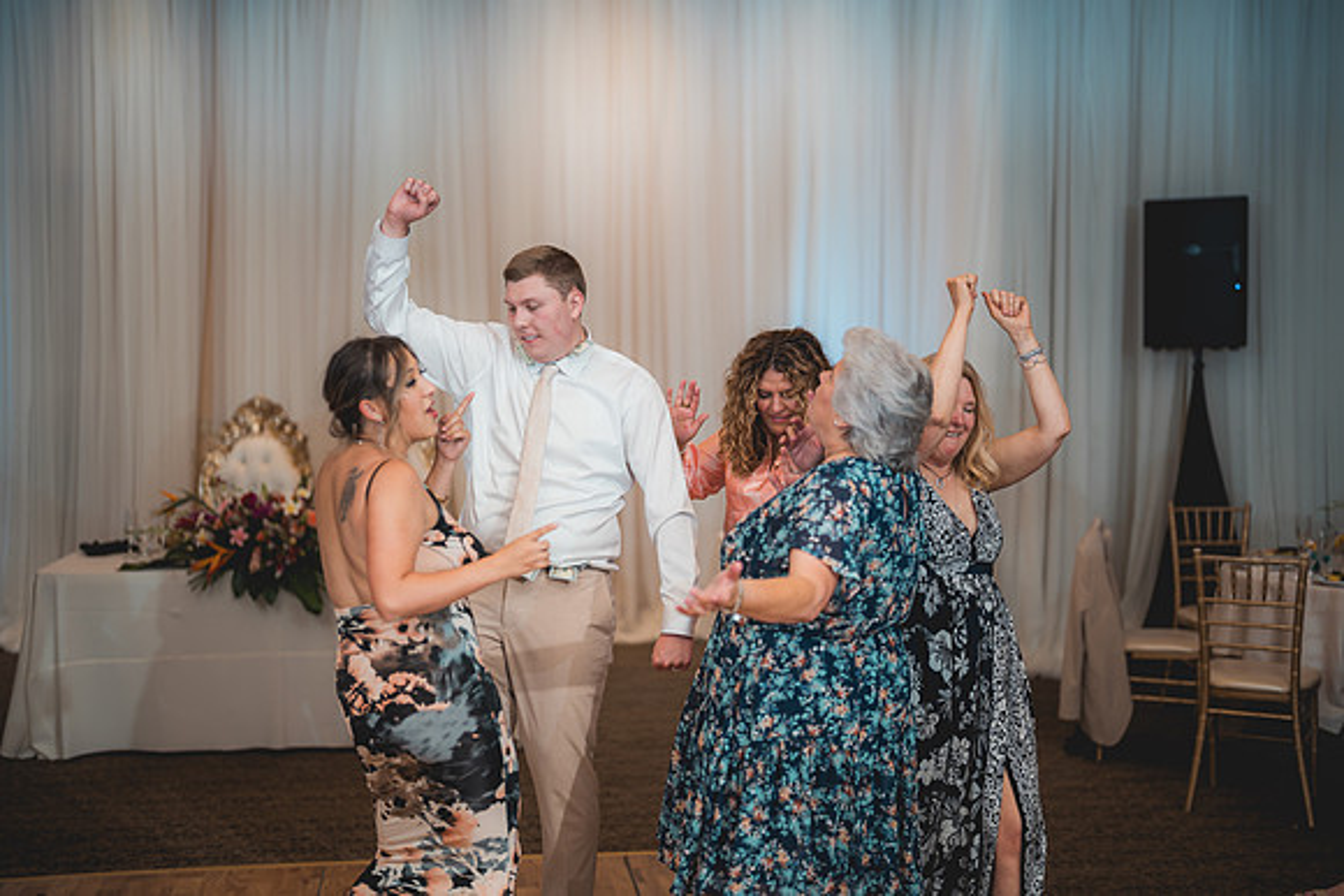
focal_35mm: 50
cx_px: 672
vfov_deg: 27.0
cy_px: 448
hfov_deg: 39.6
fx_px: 1867
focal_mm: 50
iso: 80
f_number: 1.2
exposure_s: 1/250
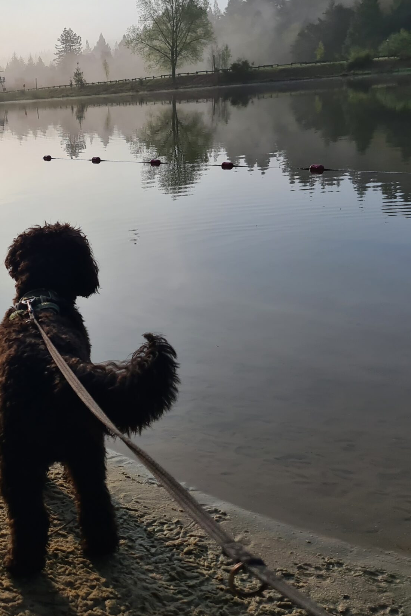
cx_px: 30
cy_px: 273
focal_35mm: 42
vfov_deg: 46.3
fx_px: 719
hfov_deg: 30.3
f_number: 1.8
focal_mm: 5.4
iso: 50
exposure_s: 1/3632
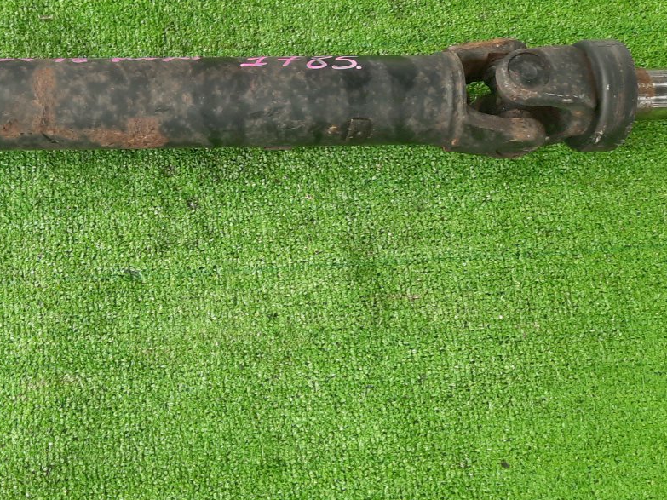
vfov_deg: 31.5
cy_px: 216
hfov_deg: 40.1
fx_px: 886
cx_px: 169
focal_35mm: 46
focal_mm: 4.6
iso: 188
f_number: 2
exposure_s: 1/50
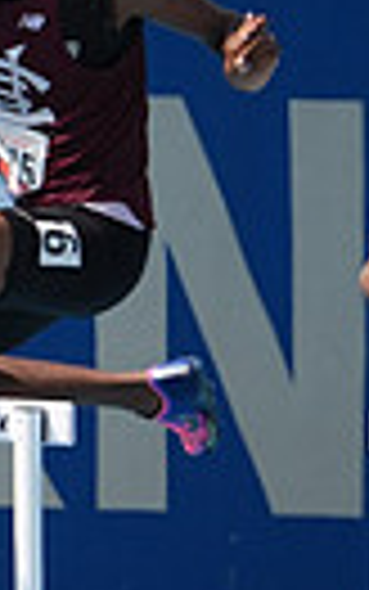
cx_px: -842
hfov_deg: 0.5
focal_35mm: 2712
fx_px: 43589
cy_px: 304
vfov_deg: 0.8
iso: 500
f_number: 6.3
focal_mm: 600
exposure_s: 1/1600
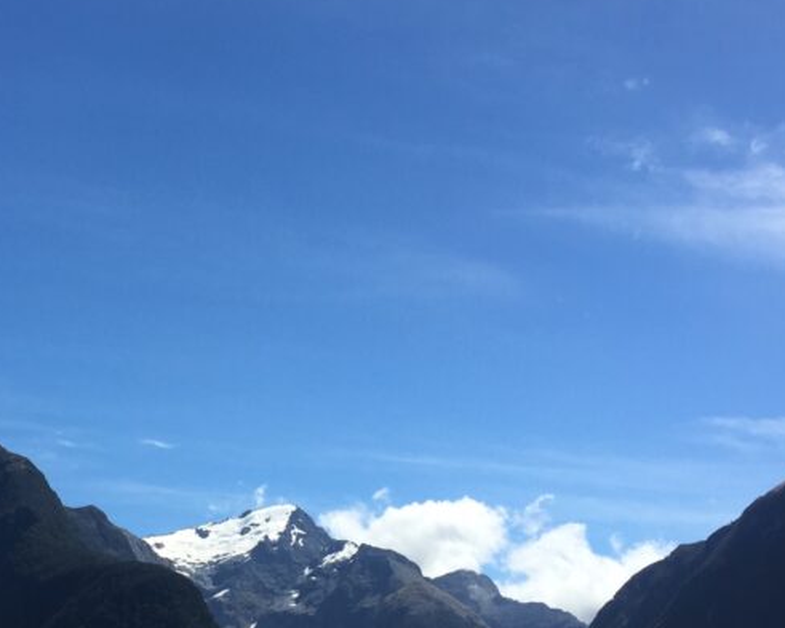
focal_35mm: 59
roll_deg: -1.2
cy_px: 411
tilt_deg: +17.1
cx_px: 168
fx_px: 1371
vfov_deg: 25.7
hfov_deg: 31.2
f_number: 2.2
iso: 32
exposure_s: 1/2475
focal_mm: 4.15
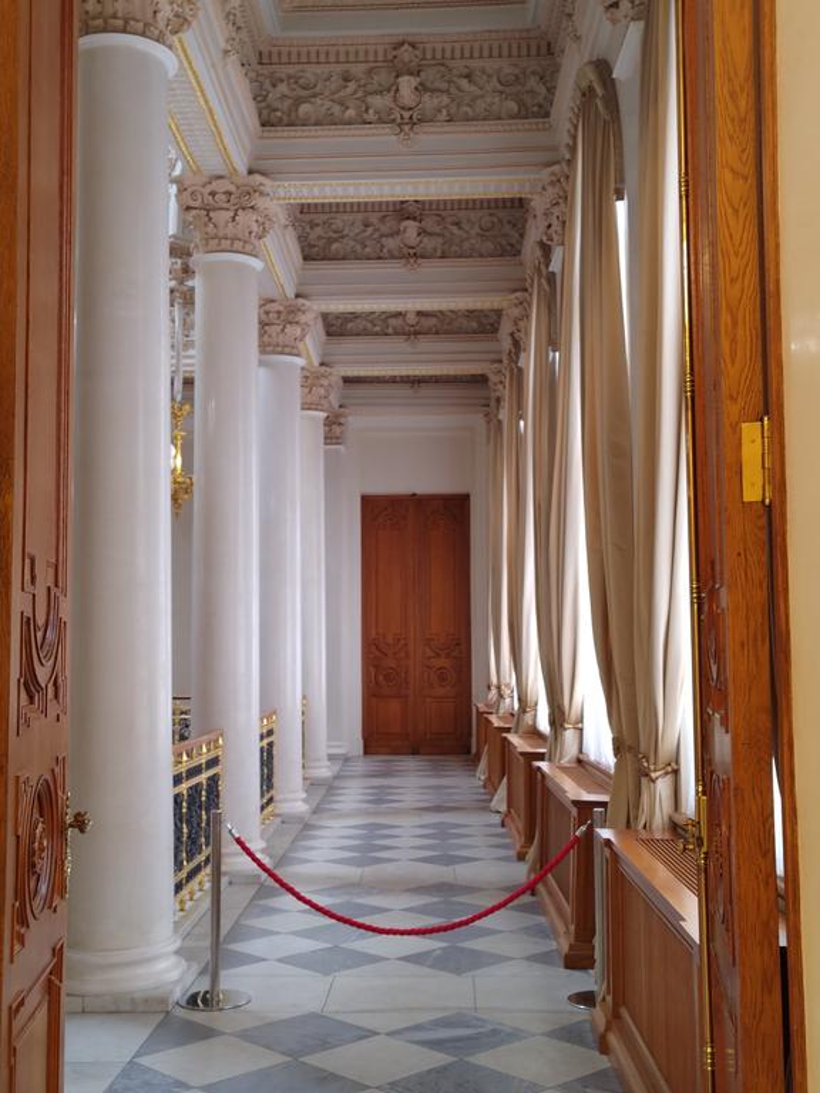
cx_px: 410
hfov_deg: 36.8
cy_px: 546
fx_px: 1232
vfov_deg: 47.9
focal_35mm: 39
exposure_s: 1/50
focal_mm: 5.52
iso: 1825
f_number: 1.9
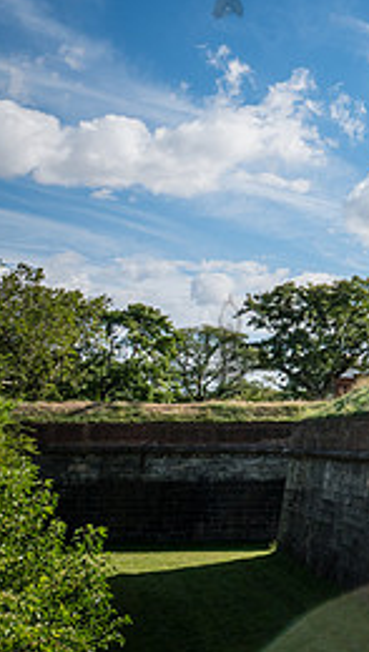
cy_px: 337
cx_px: 713
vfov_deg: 37.2
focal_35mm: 56
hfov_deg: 16.8
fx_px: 970
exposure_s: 1/320
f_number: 13
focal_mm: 24
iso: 500
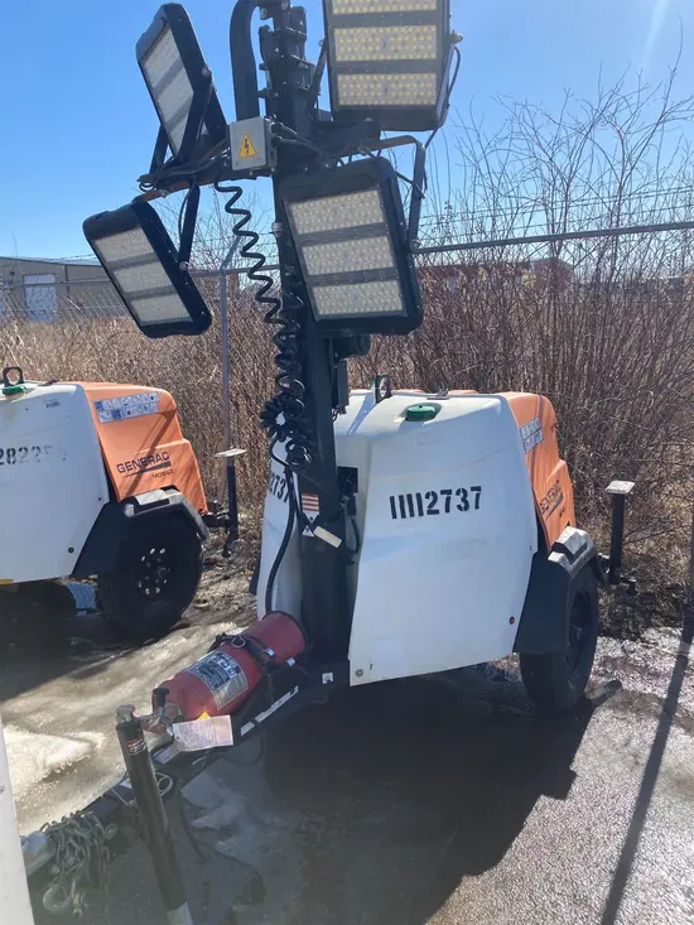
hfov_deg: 49.8
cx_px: 347
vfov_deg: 63.4
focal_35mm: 28
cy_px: 462
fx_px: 748
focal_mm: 3.99
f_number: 1.8
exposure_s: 1/1656
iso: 20
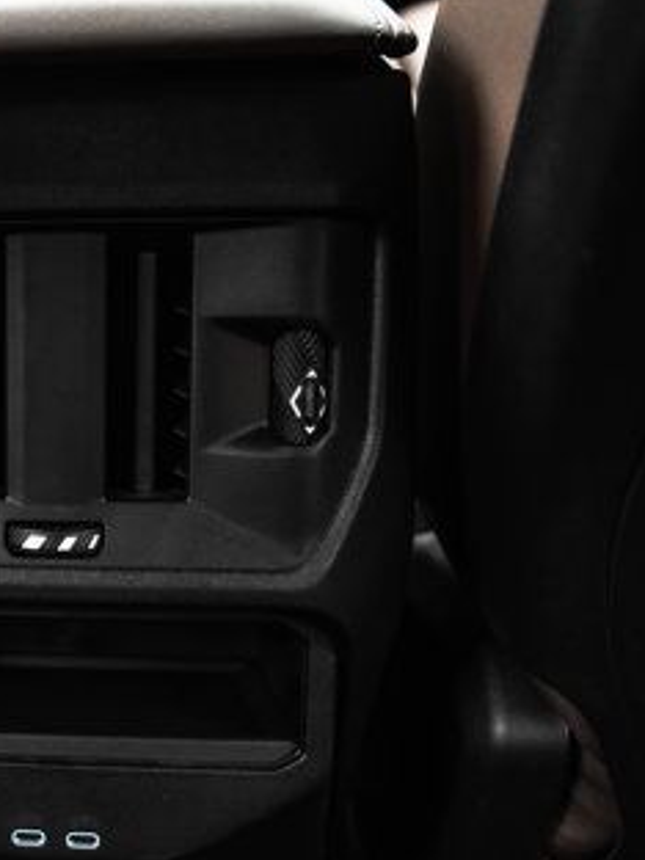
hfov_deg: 25.2
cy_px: 460
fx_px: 1342
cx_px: -55
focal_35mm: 54
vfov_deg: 35.5
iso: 640
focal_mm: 24
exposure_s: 1/200
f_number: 2.8
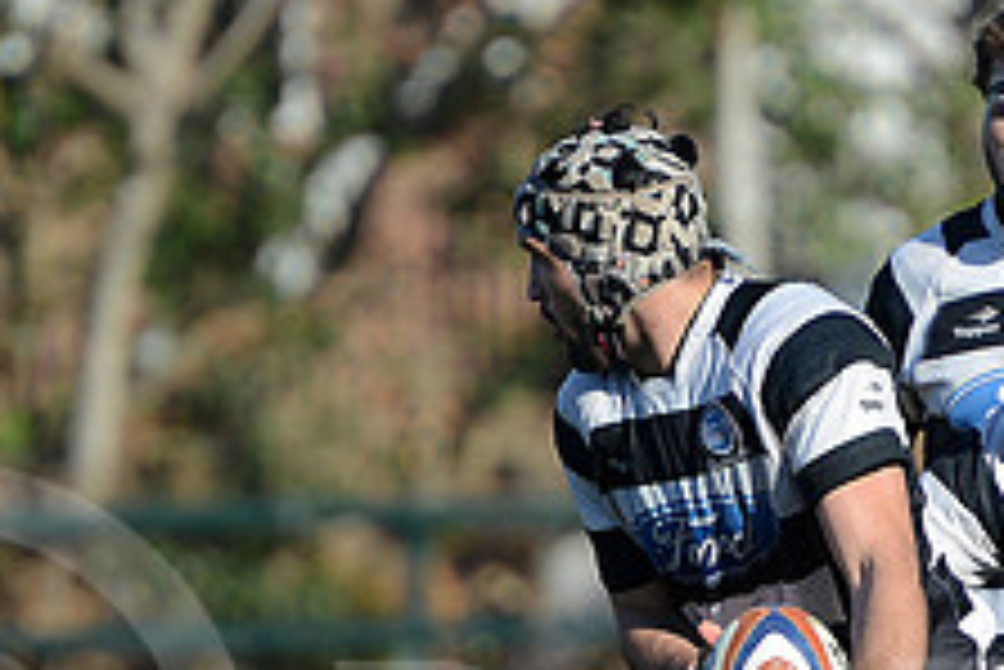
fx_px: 20288
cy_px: 794
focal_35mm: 727
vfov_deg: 1.9
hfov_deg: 2.8
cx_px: 698
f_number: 4
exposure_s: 1/2000
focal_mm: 280
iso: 320
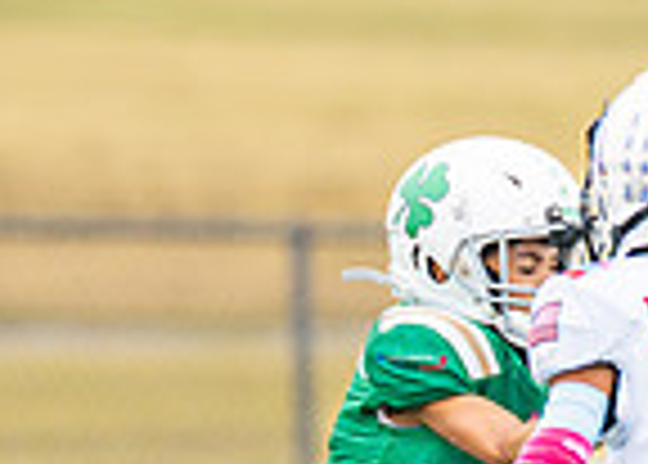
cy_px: 173
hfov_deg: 1.3
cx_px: 838
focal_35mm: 1501
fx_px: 27637
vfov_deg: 1.0
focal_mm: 200
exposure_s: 1/1000
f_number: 2.8
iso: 400
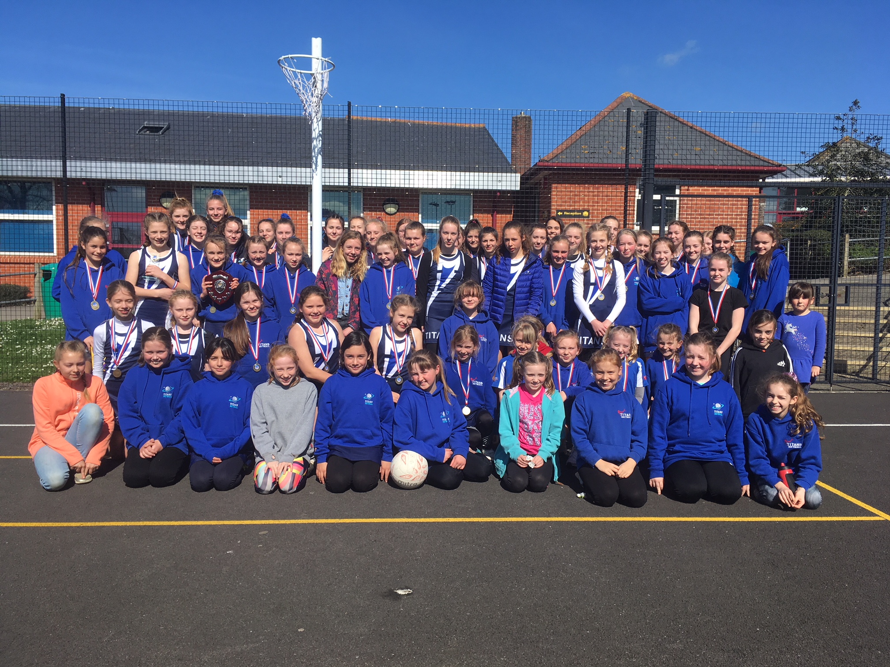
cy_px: 334
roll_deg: -0.9
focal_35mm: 29
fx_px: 746
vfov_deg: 48.2
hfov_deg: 61.7
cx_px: 445
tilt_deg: -3.3
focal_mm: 4.15
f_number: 2.2
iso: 25
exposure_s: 1/1832
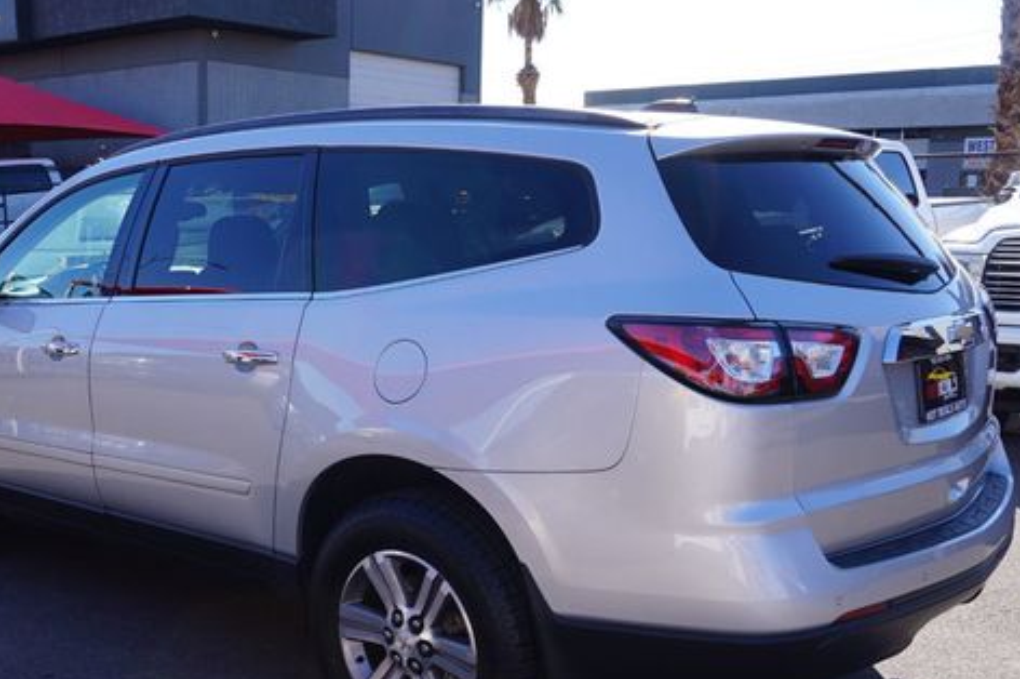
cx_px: 398
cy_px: 407
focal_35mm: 43
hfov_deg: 45.5
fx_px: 1208
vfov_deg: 31.3
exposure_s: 1/80
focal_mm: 21
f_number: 9
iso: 100
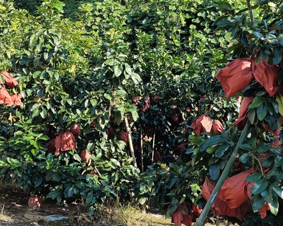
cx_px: 162
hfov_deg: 34.1
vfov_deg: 27.4
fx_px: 460
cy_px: 154
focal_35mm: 55
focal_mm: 4.71
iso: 50
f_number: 1.79
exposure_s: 1/1173
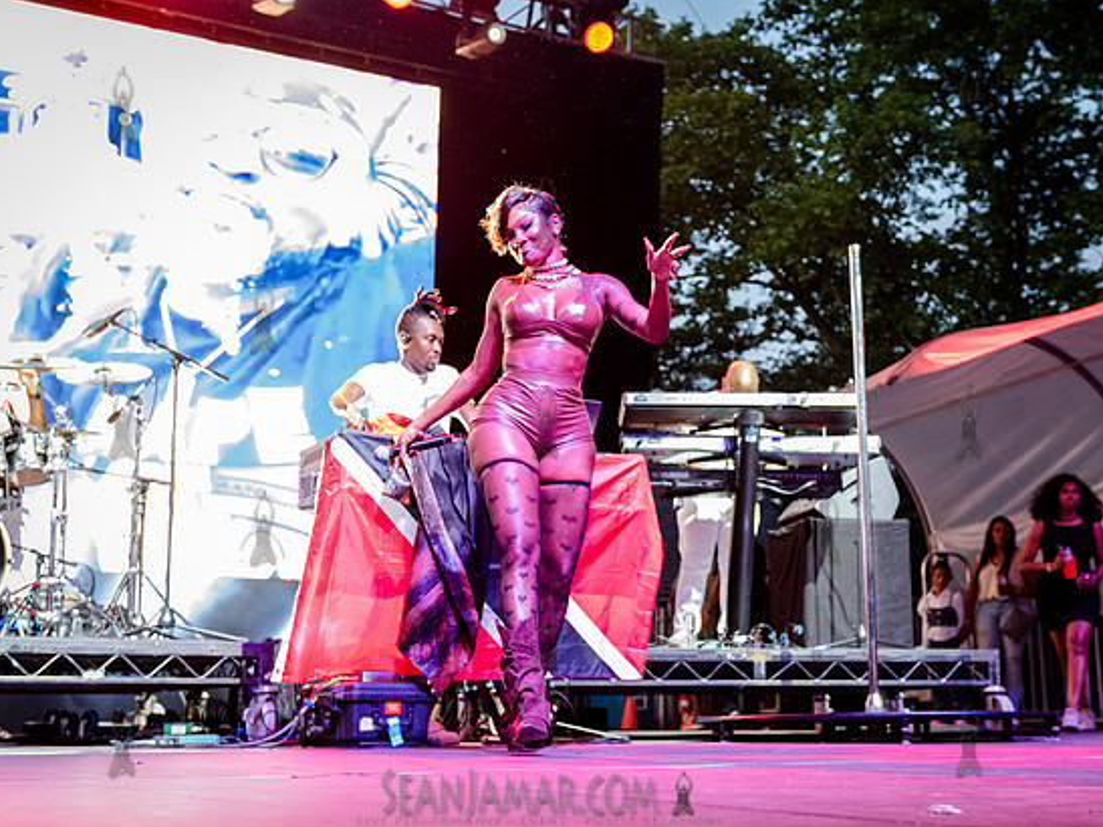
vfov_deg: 30.9
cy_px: 444
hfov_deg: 40.3
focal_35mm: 47
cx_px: 645
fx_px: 1497
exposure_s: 1/400
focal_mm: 35
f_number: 3.5
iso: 6400
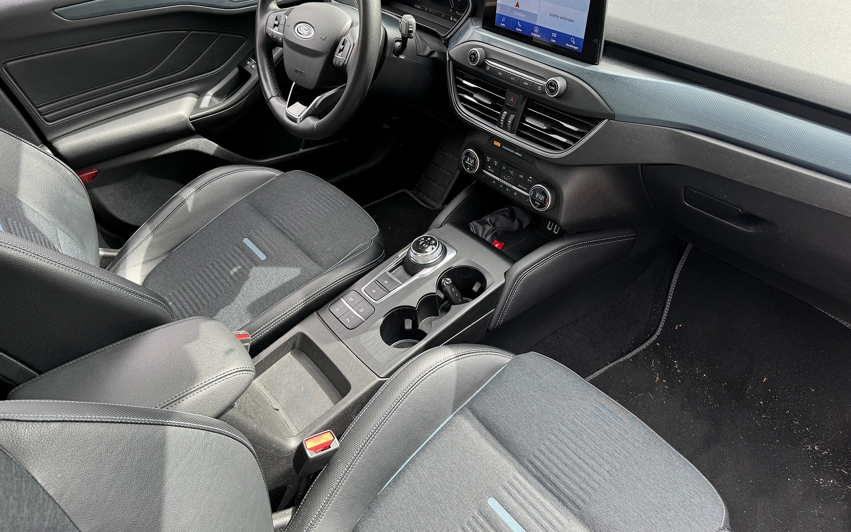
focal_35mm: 26
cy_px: 220
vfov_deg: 47.4
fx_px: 603
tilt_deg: -35.5
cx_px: 418
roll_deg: +3.5
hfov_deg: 70.4
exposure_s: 1/167
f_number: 1.78
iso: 64
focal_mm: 6.76
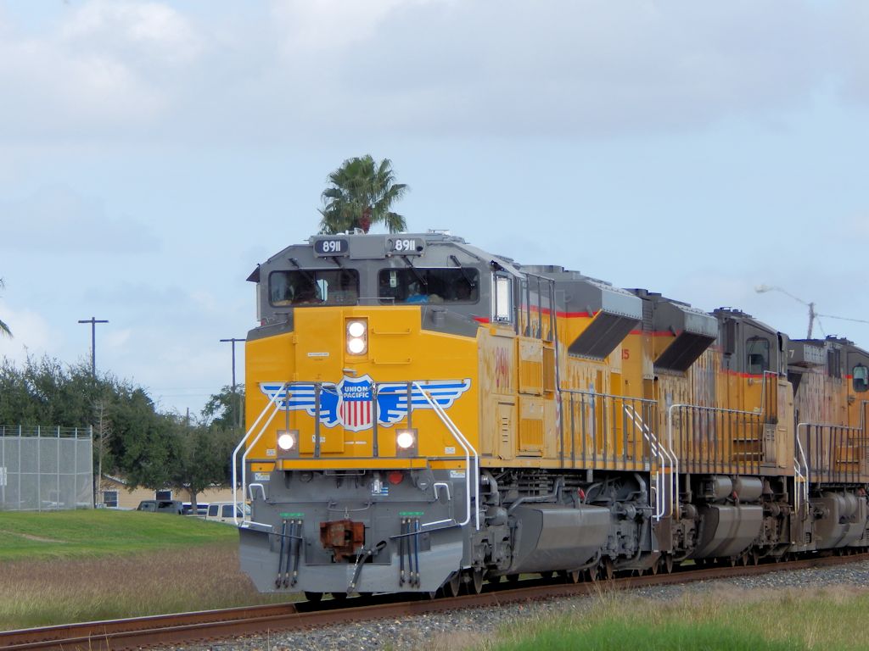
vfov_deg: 5.9
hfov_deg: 7.9
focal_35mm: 250
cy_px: 326
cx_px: 434
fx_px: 6276
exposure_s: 1/320
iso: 125
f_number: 5.6
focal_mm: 44.9
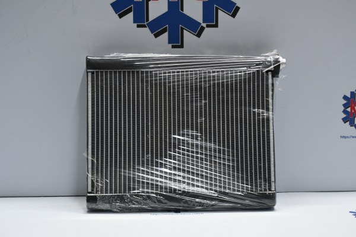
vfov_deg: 23.8
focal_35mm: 57
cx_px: 178
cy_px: 118
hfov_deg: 35.1
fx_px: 564
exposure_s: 1/60
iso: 1100
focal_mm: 38
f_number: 5.6
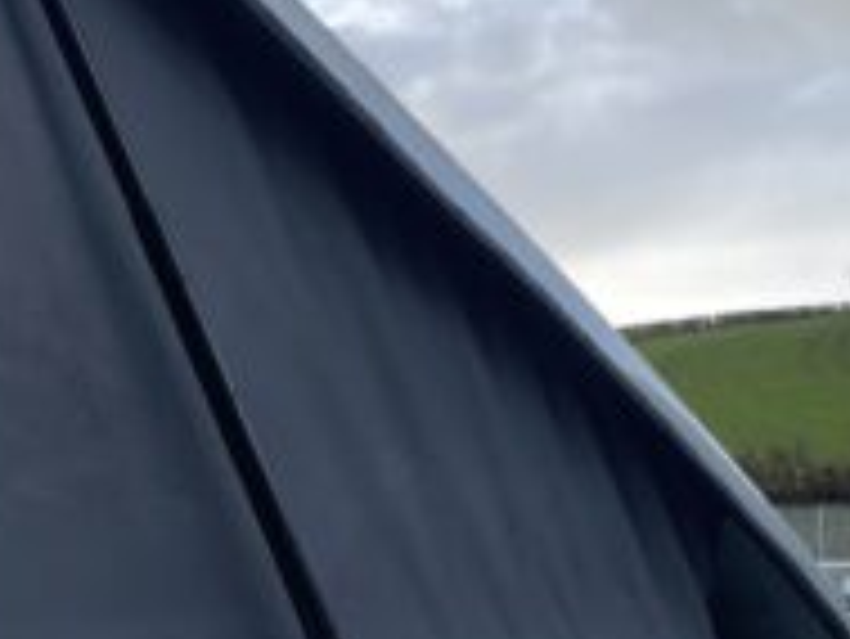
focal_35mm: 53
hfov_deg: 34.5
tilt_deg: +9.7
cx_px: 112
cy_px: 194
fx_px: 1302
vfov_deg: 27.3
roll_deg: -1.9
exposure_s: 1/615
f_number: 1.6
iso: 32
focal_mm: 5.1
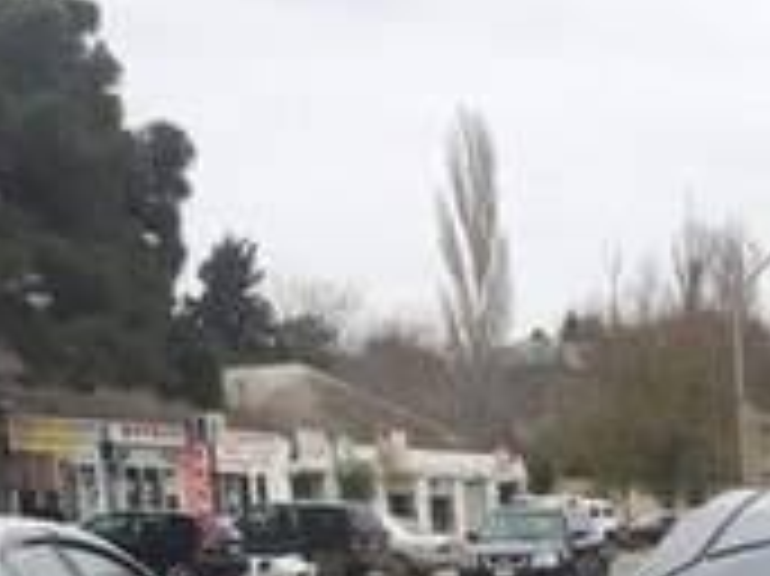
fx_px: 2490
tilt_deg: -14.3
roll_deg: +0.1
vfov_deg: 12.0
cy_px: 1100
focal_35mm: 112
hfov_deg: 15.9
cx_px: 1220
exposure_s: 1/299
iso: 32
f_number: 2.2
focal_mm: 4.15
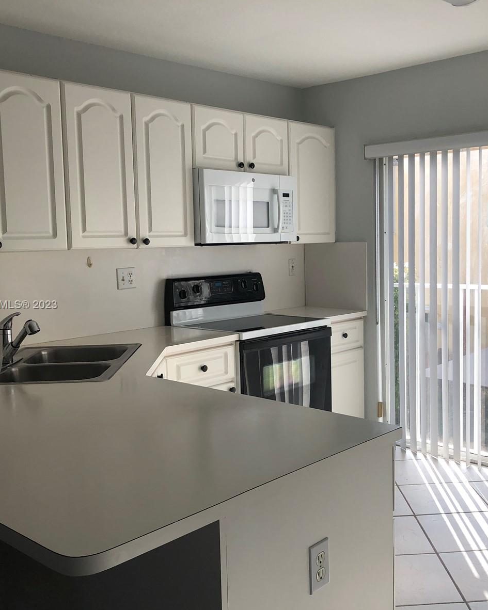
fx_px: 668
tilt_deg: -6.0
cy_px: 306
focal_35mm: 37
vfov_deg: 49.1
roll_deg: +0.7
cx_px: 305
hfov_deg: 39.8
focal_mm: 4
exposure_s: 1/546
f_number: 1.8
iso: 20
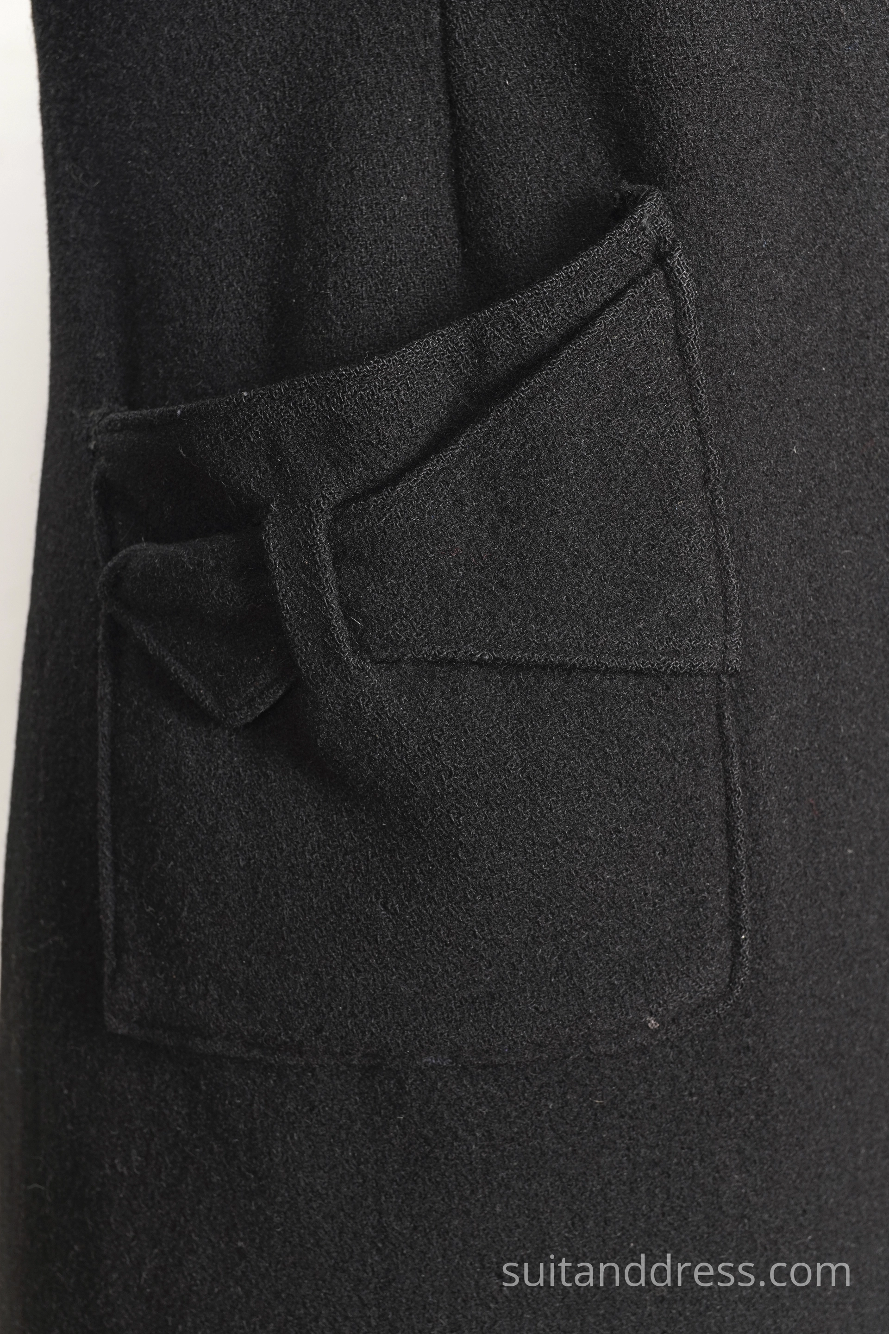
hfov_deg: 28.1
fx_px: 1778
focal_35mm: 48
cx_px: 444
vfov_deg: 41.1
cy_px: 667
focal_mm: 32
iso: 320
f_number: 6.3
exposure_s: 1/8
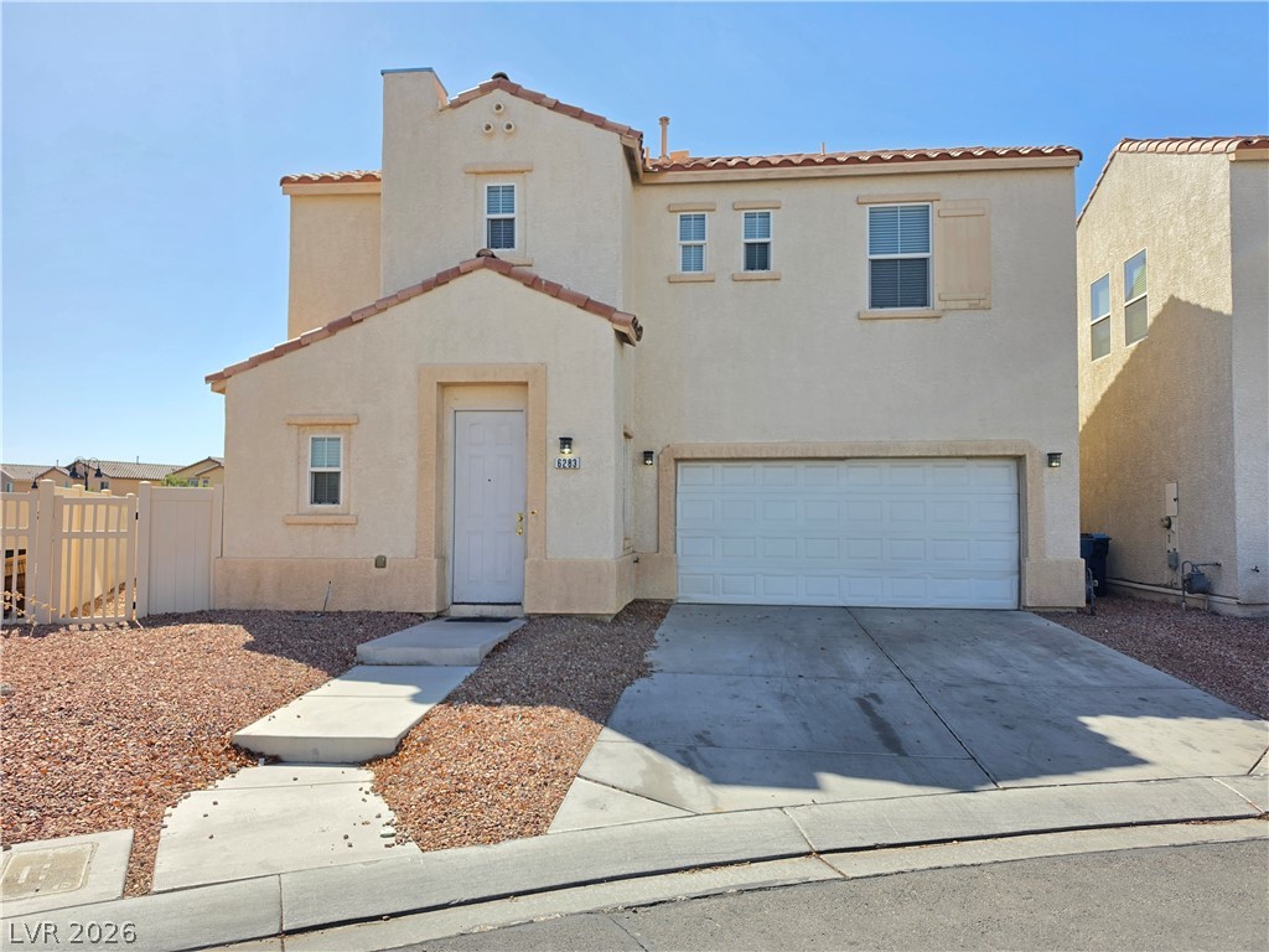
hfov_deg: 73.9
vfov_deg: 58.9
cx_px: 634
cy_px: 476
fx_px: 843
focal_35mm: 23
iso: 64
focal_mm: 6.5
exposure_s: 1/5294
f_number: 1.4
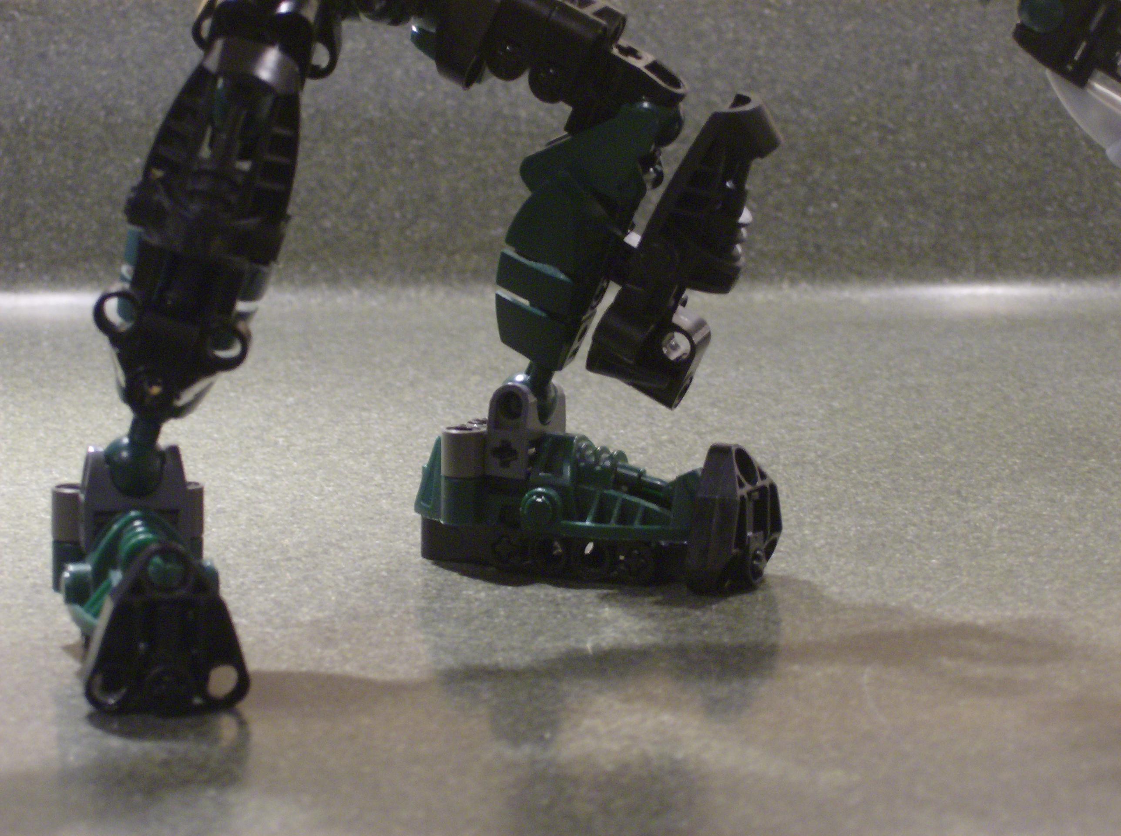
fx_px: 3522
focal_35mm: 109
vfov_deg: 13.5
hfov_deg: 18.1
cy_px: 418
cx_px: 560
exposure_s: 1/4.33
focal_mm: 18
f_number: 4.8
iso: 200
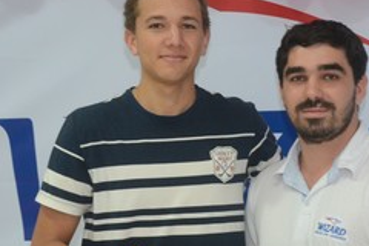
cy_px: 174
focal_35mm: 135
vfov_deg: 10.1
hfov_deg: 15.2
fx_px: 1384
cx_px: 211
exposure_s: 1/80
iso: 1600
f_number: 4.8
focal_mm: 48
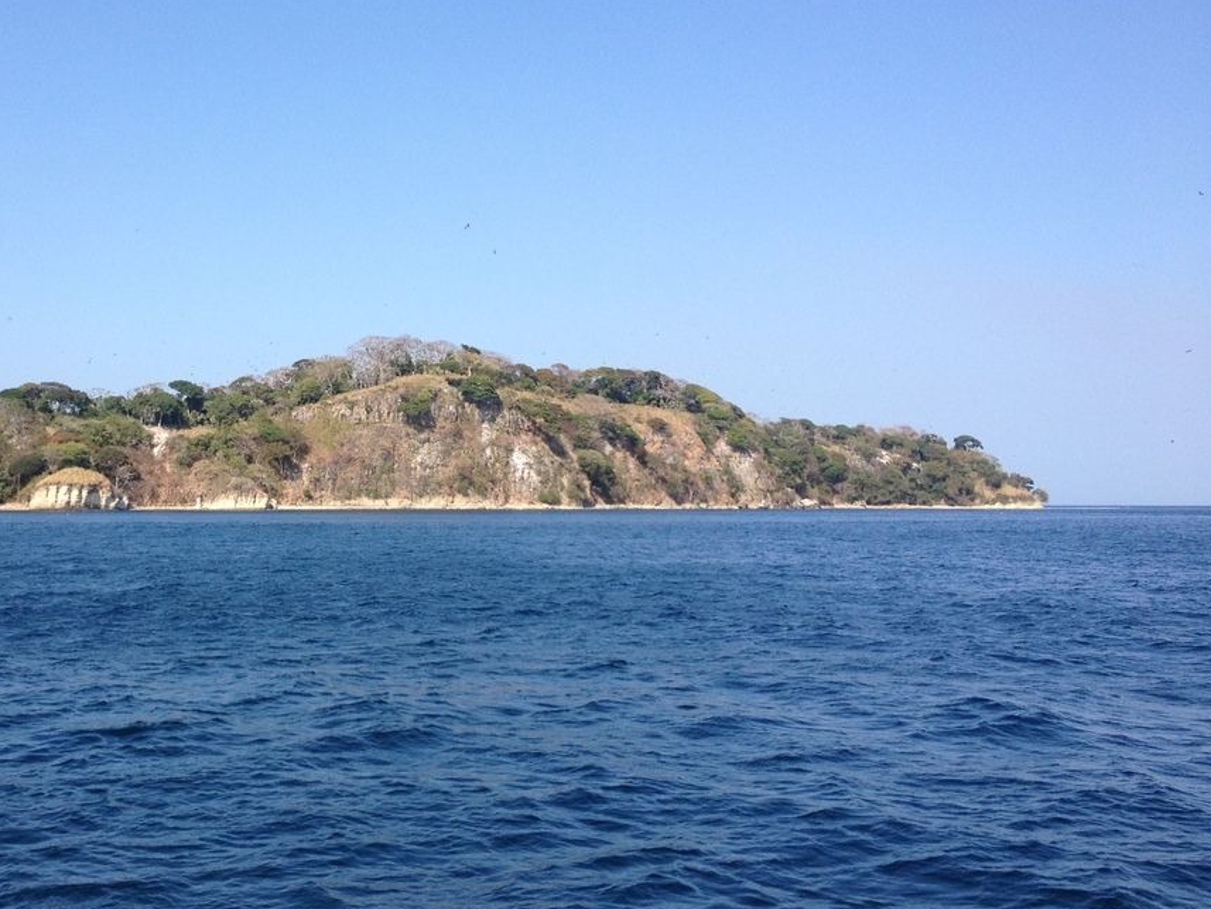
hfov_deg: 38.3
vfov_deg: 29.7
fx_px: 1714
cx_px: 372
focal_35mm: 49
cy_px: 435
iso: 50
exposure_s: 1/1534
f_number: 2.4
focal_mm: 4.28
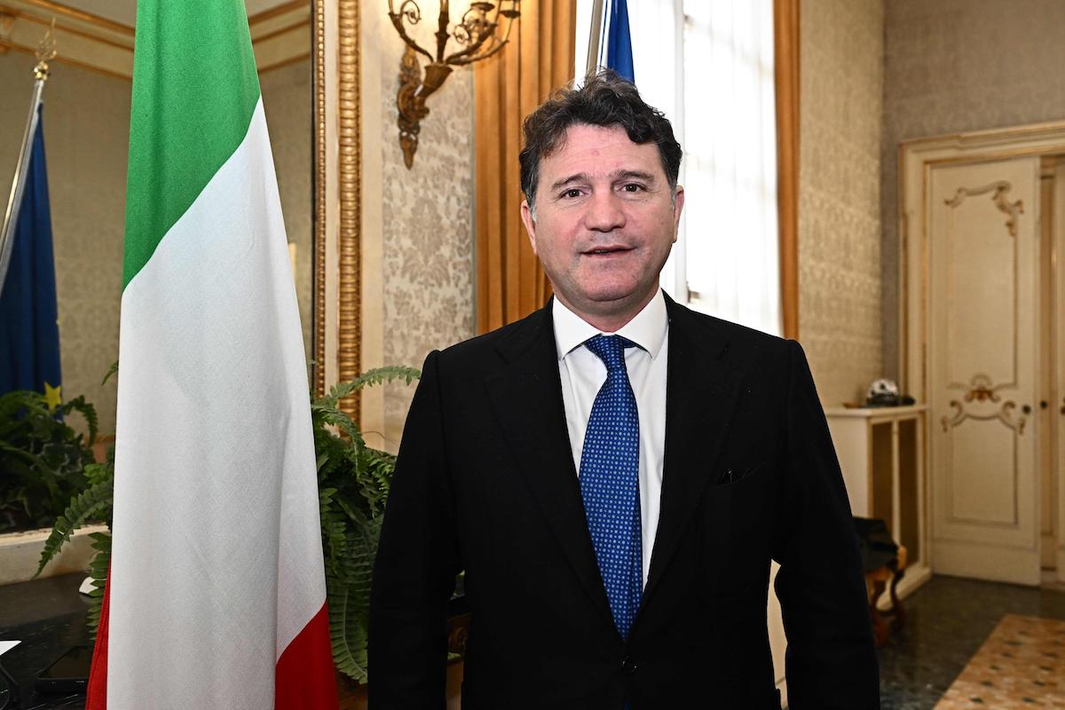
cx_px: 532
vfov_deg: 41.7
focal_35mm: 32
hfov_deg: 59.5
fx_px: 932
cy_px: 355
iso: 1800
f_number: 5
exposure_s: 1/100
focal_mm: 31.5
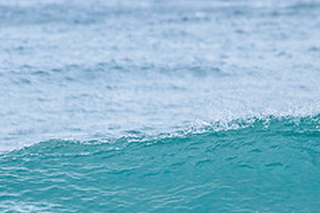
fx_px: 13679
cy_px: 255
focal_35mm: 1539
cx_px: 462
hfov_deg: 1.3
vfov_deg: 0.9
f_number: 5.6
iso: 800
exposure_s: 1/2000
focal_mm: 500
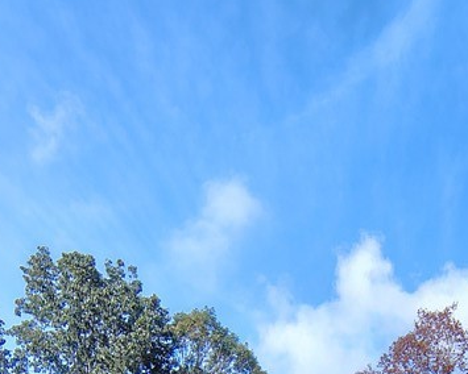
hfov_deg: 39.4
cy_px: 649
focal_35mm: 45
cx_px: 381
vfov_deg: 22.4
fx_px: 623
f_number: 2.2
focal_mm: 2.13
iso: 100
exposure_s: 1/409
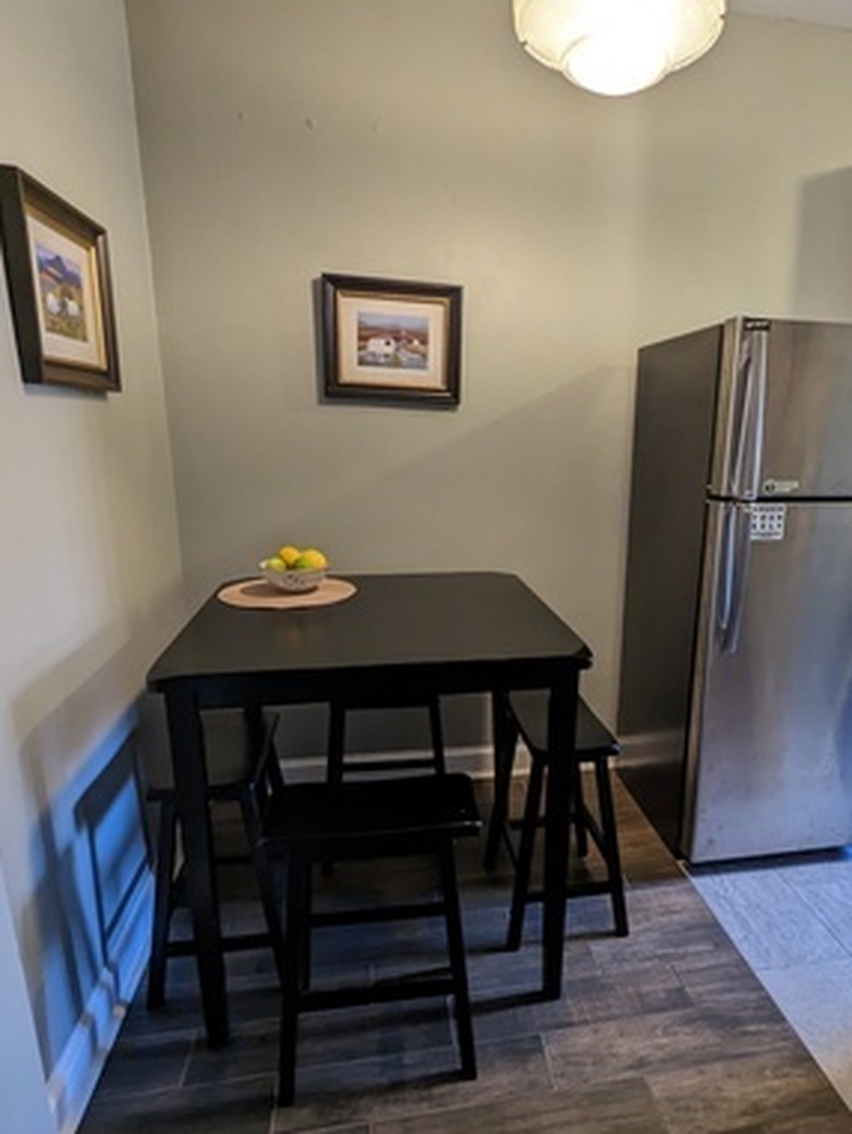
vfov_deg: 78.8
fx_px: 689
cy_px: 619
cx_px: 524
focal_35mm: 21
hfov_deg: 62.7
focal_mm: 2.35
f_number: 2.2
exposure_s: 1/24
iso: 212
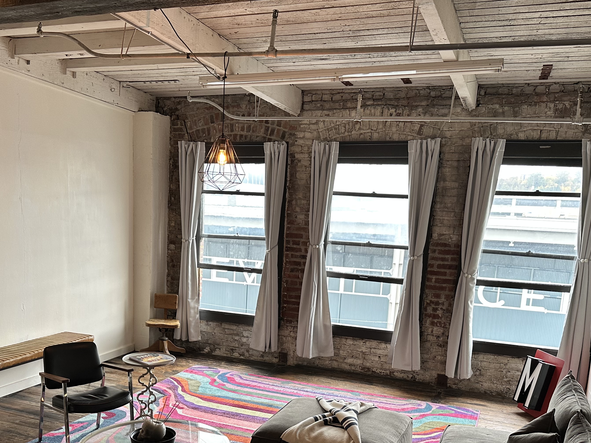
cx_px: 261
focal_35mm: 36
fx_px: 615
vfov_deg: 38.7
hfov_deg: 51.2
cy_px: 327
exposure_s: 1/120
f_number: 1.78
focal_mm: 6.86
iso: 160
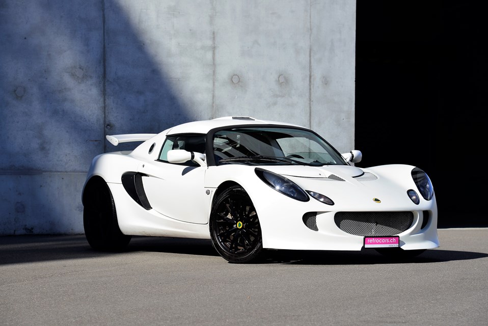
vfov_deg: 11.4
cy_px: 163
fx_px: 1628
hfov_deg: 17.1
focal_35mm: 120
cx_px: 244
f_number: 8
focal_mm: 120
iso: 100
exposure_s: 1/250
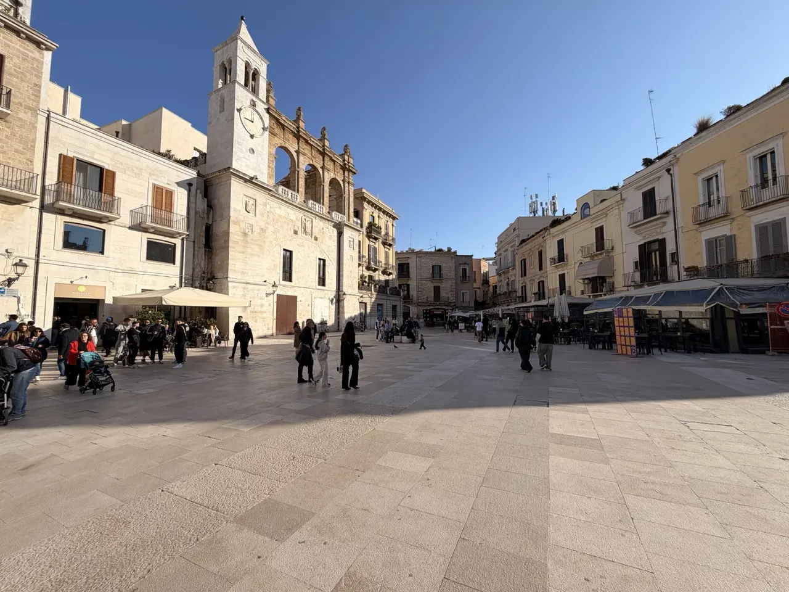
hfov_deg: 102.1
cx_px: 394
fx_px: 319
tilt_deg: +4.2
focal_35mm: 14
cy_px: 296
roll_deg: +0.2
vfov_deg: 85.7
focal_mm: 2.22
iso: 20
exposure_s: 1/1105
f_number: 2.2
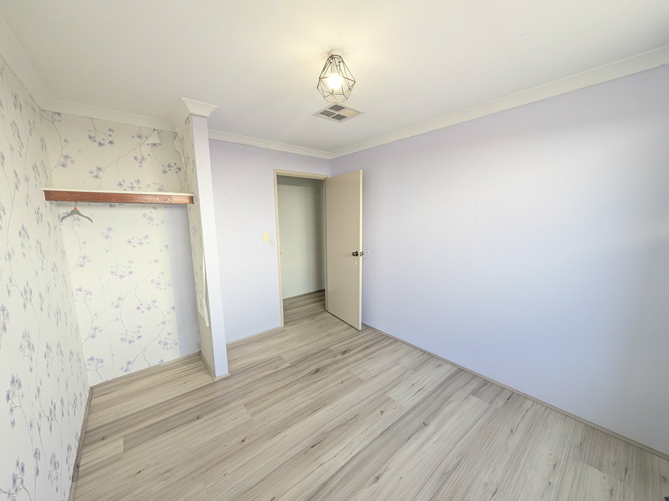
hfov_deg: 110.5
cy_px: 250
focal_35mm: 12
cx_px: 334
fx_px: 232
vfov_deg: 94.5
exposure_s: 1/90
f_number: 1.7
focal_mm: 2.02
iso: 72
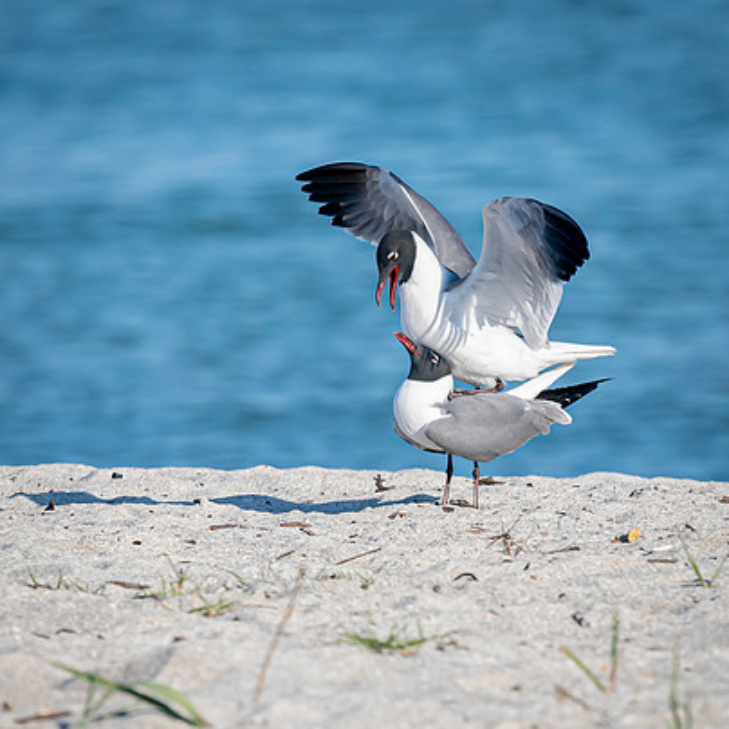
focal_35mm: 1042
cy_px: 285
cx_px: 823
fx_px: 24827
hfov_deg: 1.7
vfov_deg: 1.7
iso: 500
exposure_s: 1/2000
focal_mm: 300
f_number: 5.6
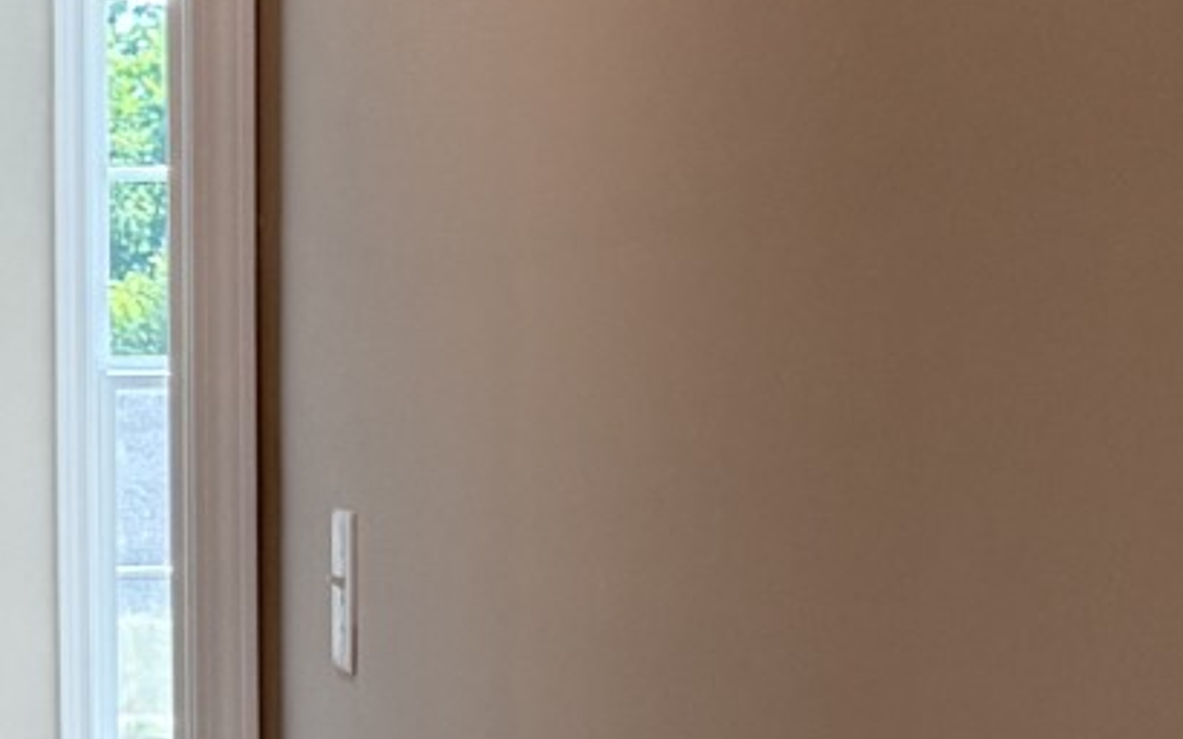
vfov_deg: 10.3
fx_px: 4093
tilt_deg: -2.1
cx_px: -392
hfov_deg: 15.6
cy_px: 652
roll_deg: +0.5
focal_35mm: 127
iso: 160
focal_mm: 6.76
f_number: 1.78
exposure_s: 1/233
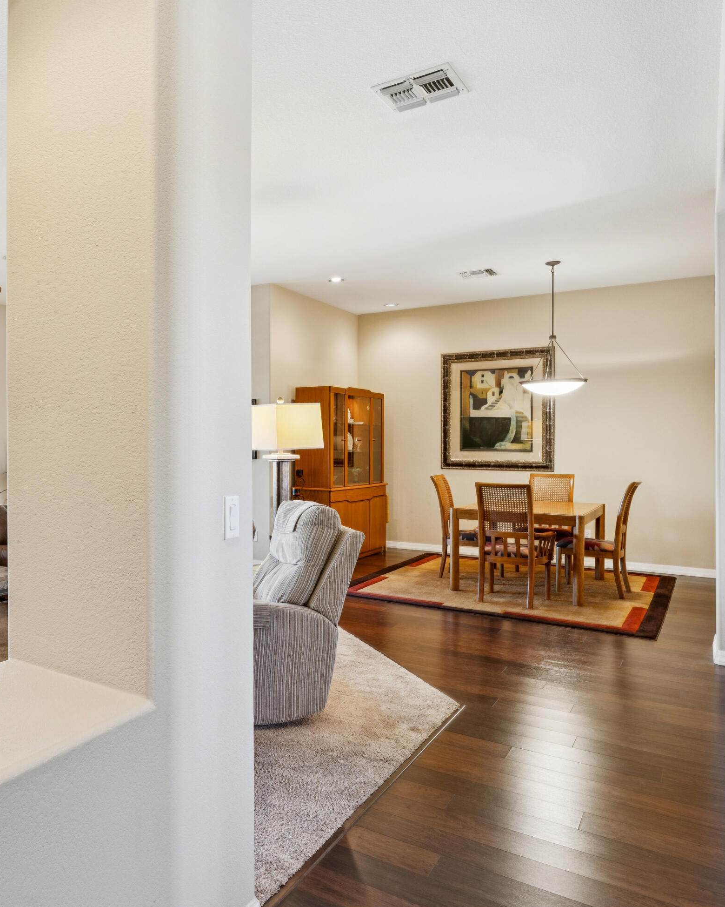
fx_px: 709
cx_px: 126
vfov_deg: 65.2
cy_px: 455
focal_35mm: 26
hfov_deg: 50.3
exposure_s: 1/3.33
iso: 400
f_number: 13
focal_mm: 18.3
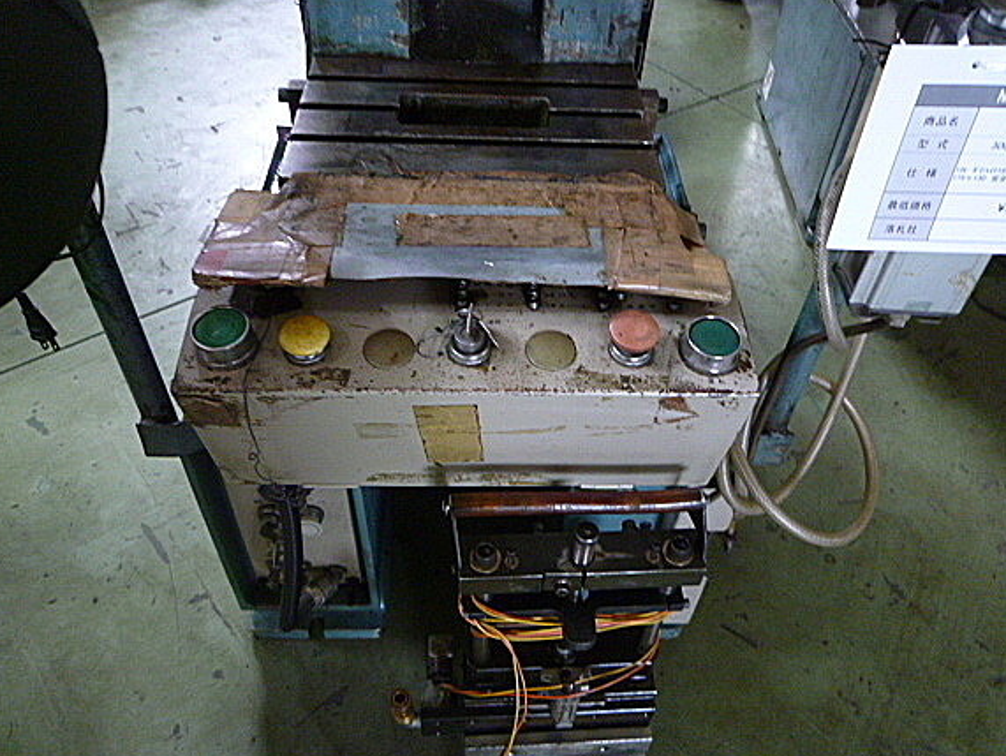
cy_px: 414
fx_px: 814
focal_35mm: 28
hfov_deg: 63.4
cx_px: 507
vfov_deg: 49.7
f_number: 2.8
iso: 400
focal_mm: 4.5
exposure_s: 1/5
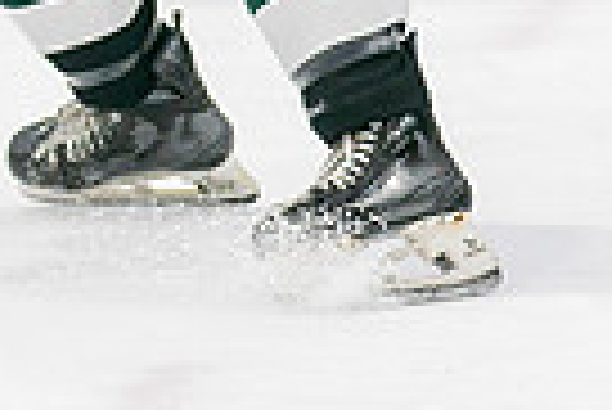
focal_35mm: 765
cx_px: 352
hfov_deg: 2.7
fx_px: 13019
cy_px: -556
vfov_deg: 1.8
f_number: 3.2
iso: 640
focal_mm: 130
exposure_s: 1/640
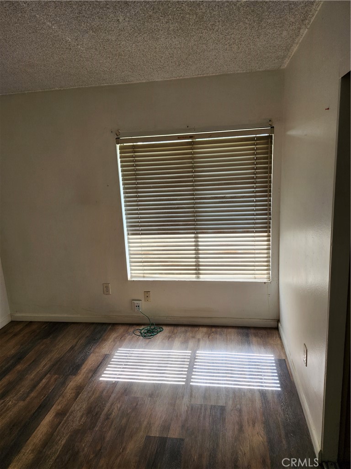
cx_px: 176
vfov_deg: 73.9
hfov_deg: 58.9
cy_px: 234
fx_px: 311
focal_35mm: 23
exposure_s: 1/180
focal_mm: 5.54
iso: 100
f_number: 1.8
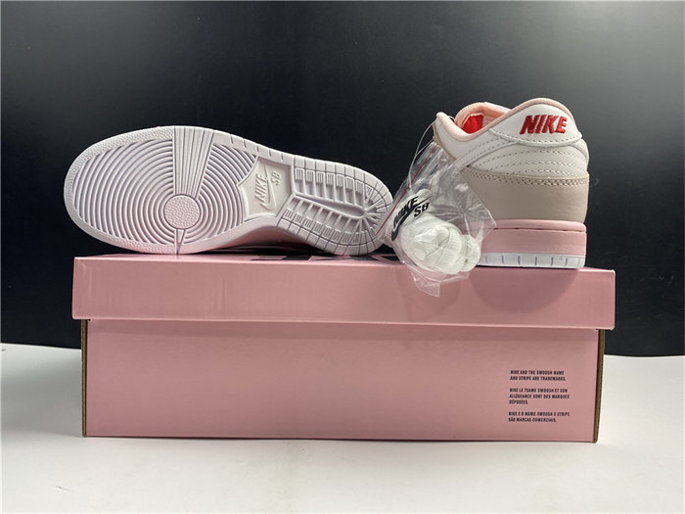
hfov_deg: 67.3
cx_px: 342
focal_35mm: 26
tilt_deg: -1.2
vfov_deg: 53.1
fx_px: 515
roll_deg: -0.2
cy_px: 257
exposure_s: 1/100
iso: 50
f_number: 1.8
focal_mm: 4.25
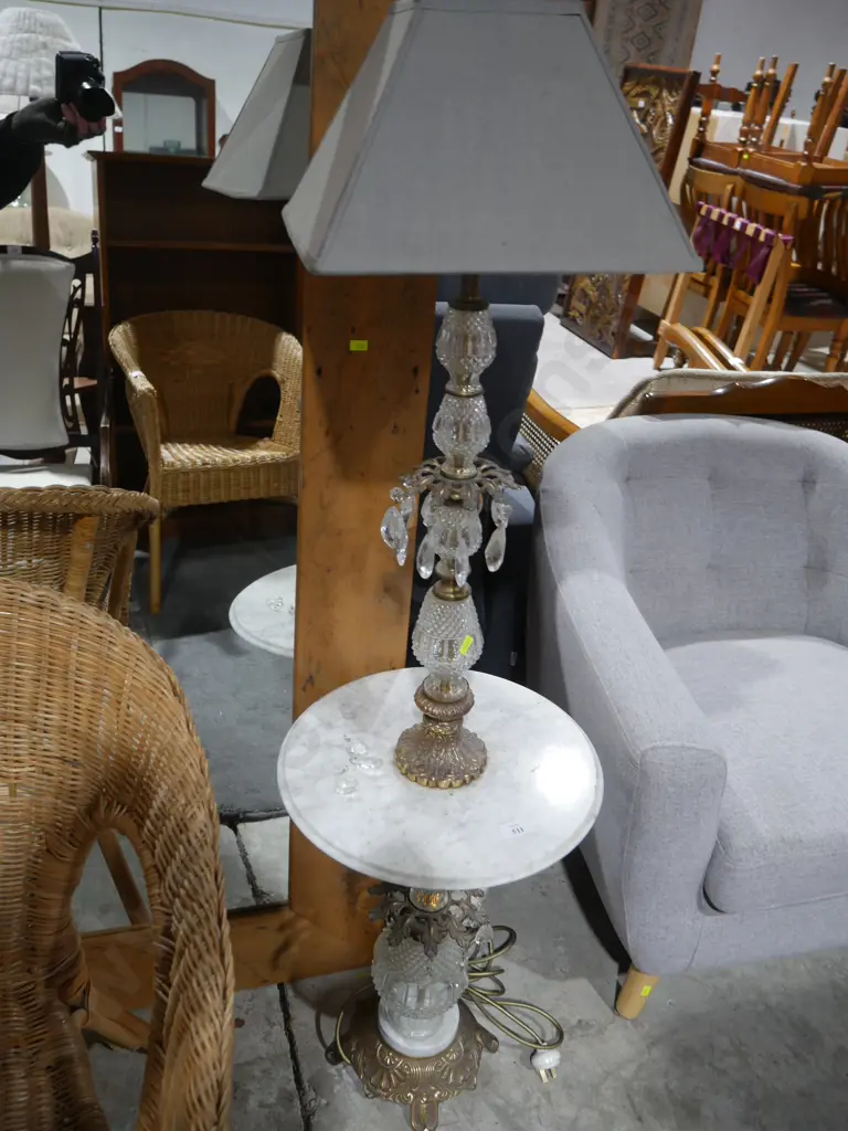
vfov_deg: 60.0
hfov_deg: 46.8
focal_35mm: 30
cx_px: 424
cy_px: 566
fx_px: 980
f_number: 3.6
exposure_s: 1/60
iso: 400
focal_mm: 15
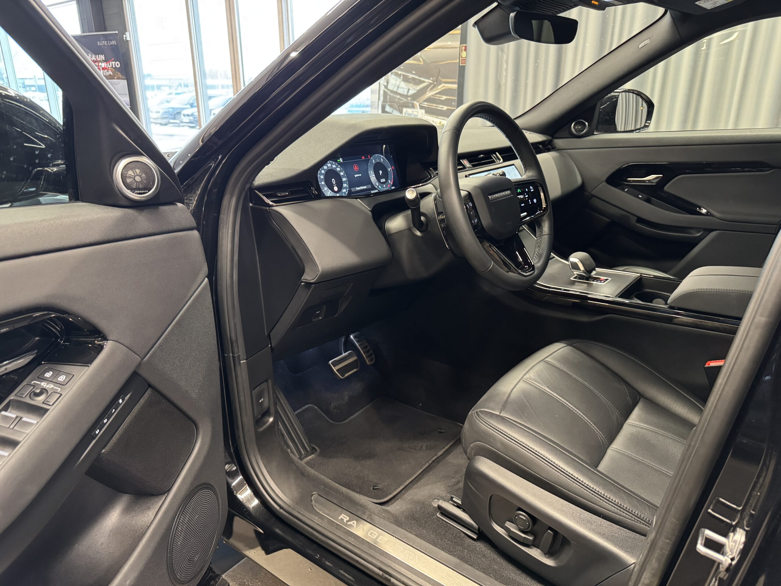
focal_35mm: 24
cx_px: 390
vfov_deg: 56.8
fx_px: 541
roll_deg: +0.5
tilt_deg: -20.0
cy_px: 293
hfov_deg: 71.6
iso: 640
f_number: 1.78
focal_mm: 6.76
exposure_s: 1/50
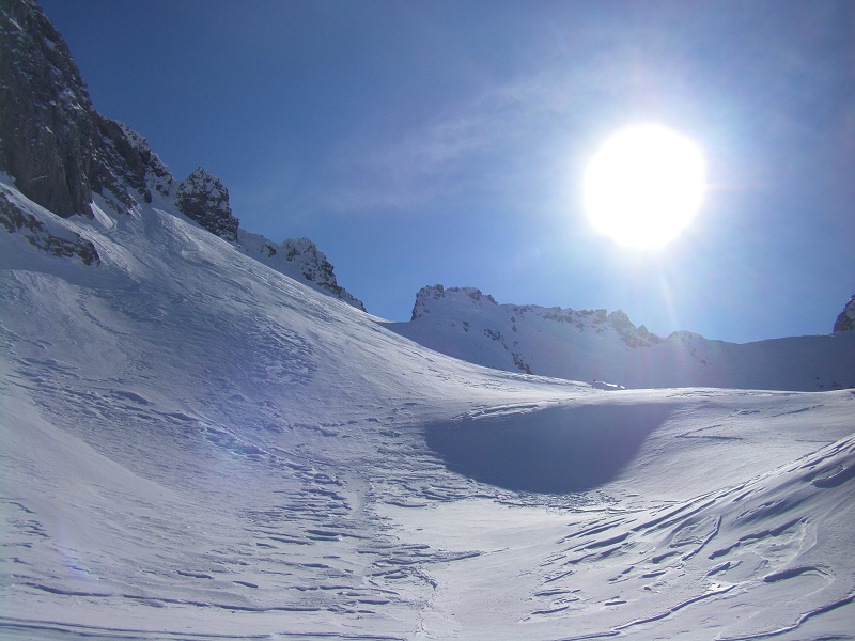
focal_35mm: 38
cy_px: 320
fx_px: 939
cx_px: 428
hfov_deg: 49.0
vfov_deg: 37.7
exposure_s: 1/800
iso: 64
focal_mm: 6.3
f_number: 7
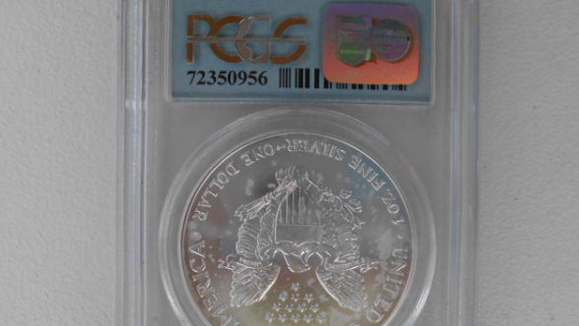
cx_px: 288
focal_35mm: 31
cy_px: 180
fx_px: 476
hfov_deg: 62.6
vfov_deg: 37.7
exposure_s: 1/139
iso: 100
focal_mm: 5.05
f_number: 7.2
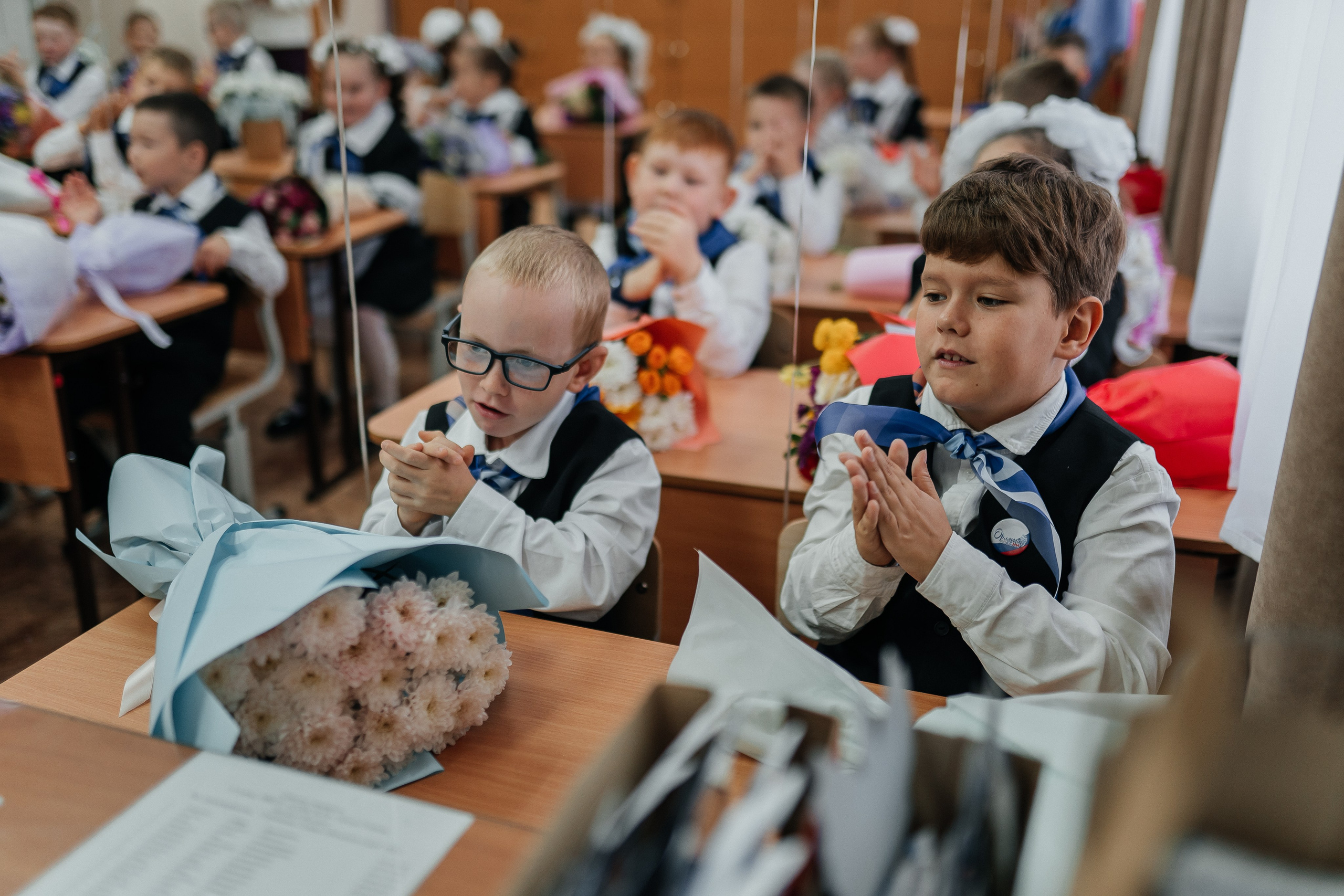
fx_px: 1307
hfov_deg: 54.4
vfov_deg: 37.9
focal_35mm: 35
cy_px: 448
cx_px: 672
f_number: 1.4
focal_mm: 35
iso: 640
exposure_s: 1/320
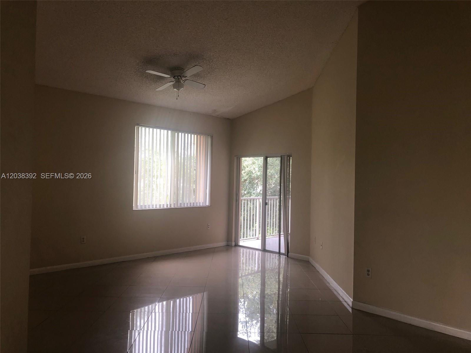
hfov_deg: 63.4
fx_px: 381
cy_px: 176
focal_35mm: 28
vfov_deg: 49.7
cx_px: 236
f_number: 1.8
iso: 25
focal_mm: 3.99
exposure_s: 1/20
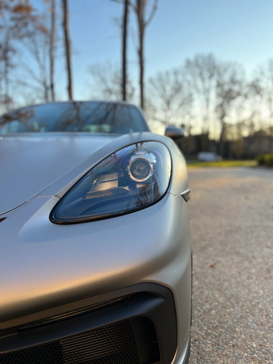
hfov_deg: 53.1
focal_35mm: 26
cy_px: 182
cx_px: 136
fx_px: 273
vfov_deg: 67.3
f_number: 1.6
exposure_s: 1/428
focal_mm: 5.1
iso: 50
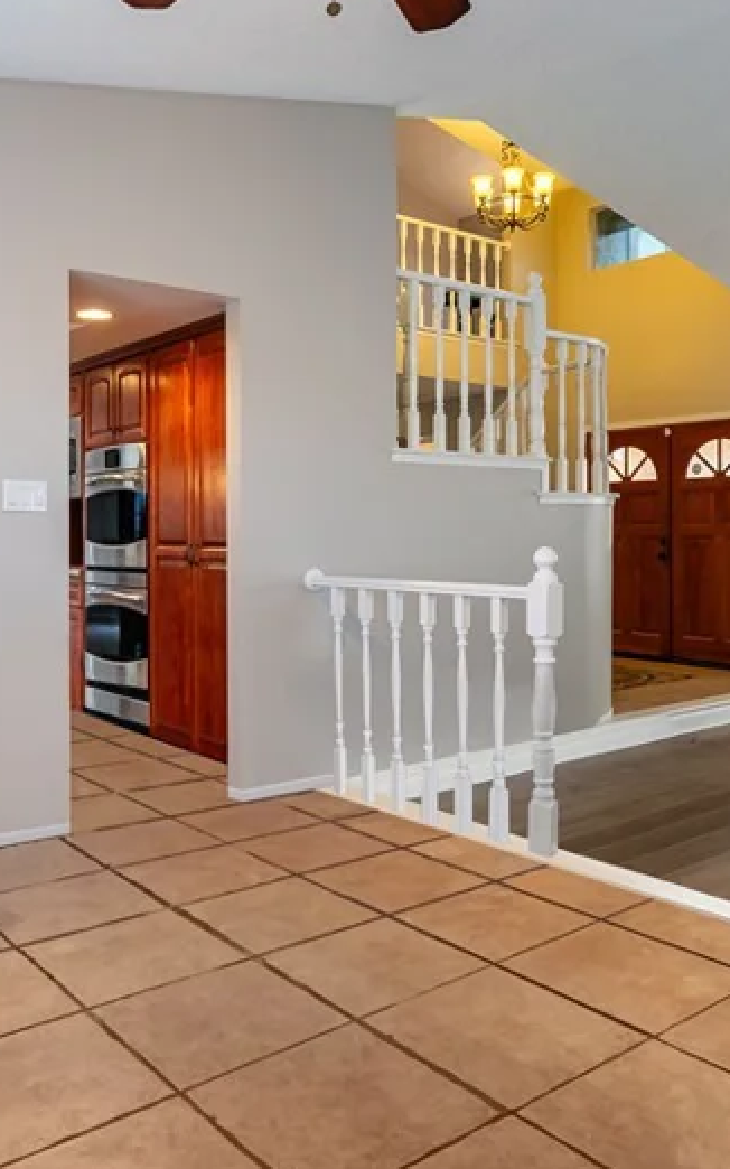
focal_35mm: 30
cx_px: 361
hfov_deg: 41.8
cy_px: 532
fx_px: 955
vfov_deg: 62.8
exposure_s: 1/160
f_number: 8
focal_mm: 15
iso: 400
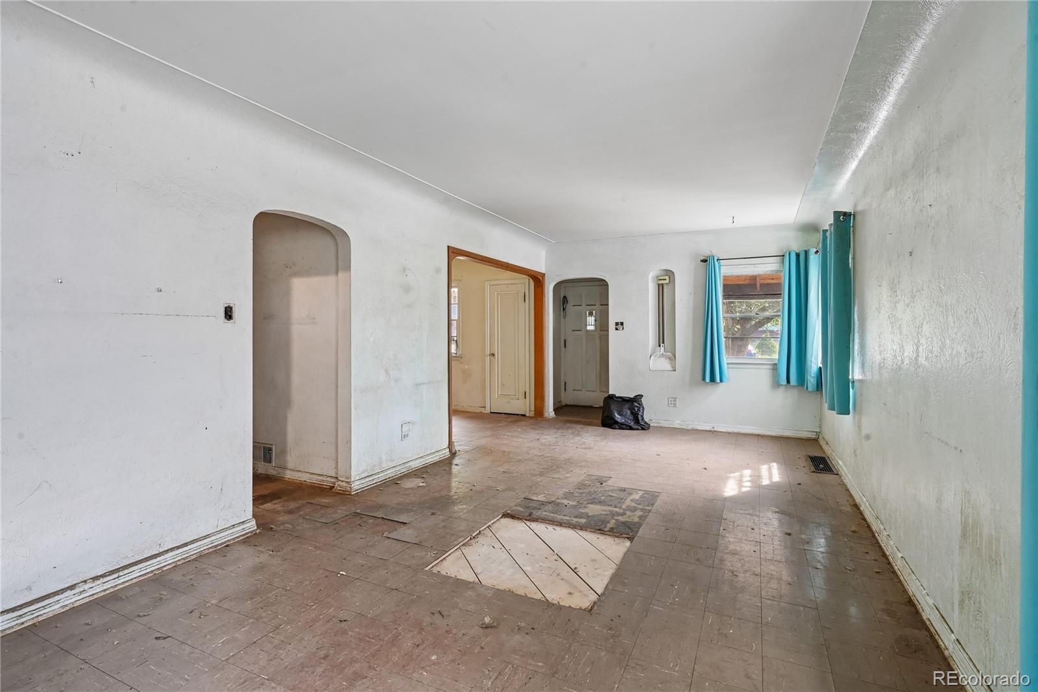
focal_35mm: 16
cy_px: 346
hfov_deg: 95.0
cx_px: 519
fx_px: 476
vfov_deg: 72.0
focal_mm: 16.5
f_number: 10
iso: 400
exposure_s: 1/8
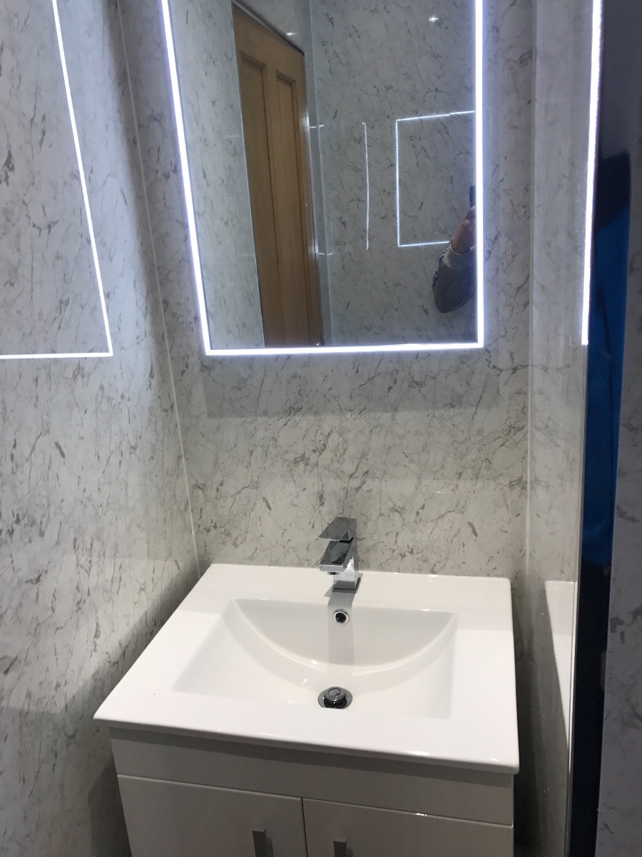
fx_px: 692
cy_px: 428
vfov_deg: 63.4
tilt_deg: -17.1
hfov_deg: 49.7
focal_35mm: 28
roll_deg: +4.8
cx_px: 321
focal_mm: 3.99
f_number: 1.8
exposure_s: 1/100
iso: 40
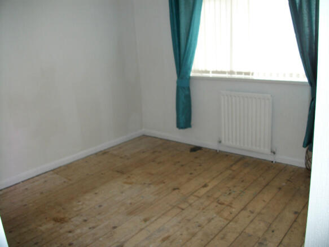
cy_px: 124
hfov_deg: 58.4
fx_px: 295
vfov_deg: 45.4
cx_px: 164
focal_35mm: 31
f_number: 2.9
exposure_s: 1/40
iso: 125
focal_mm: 5.7
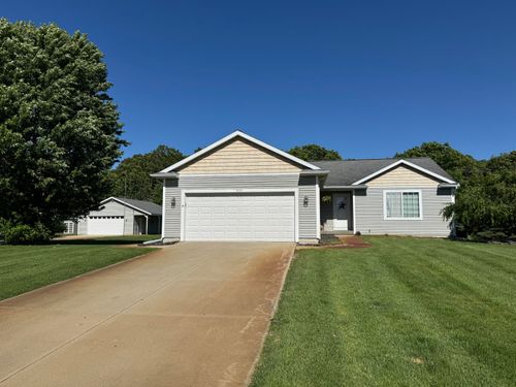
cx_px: 258
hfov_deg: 71.6
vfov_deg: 56.8
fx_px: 358
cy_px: 194
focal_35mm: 24
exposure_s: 1/9009
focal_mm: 6.76
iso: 80
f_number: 1.78
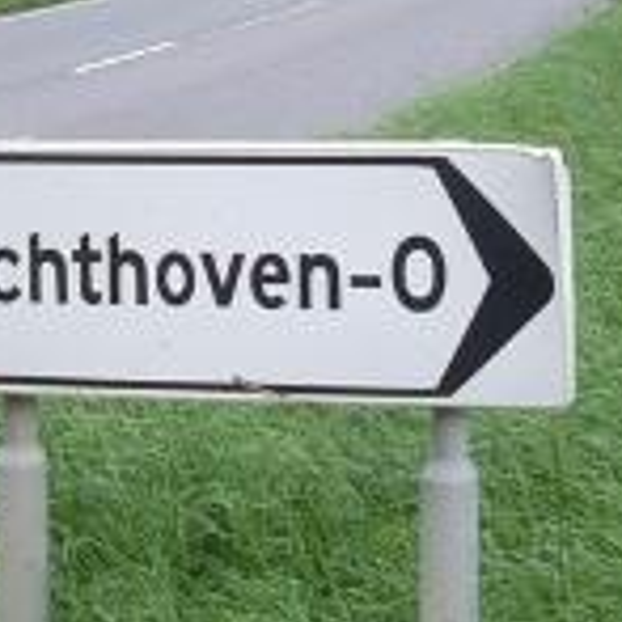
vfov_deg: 11.9
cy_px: 165
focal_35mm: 146
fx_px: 2968
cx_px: 279
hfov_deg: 12.0
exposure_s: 1/60
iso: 100
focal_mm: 7.9
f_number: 2.8
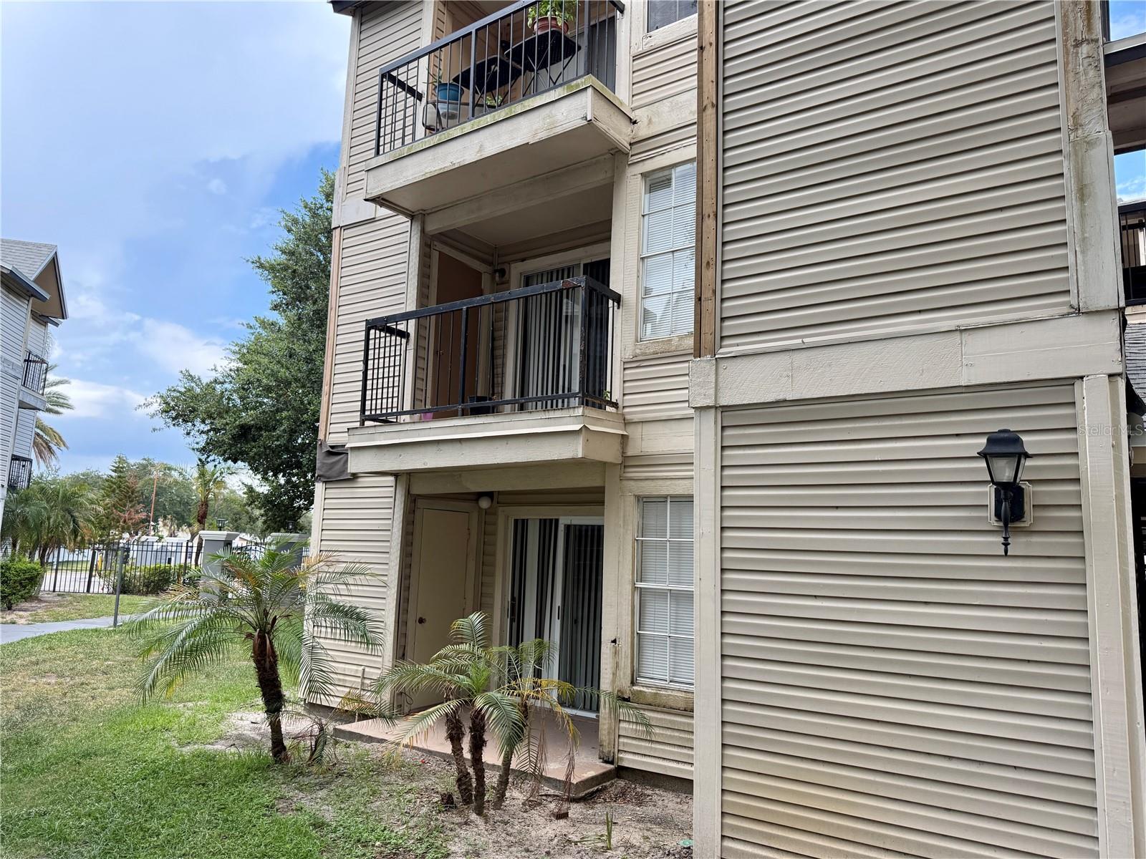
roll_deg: -2.0
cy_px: 430
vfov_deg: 56.8
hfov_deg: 71.6
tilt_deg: +8.7
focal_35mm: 24
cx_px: 573
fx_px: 795
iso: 100
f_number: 1.78
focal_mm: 6.76
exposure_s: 1/992
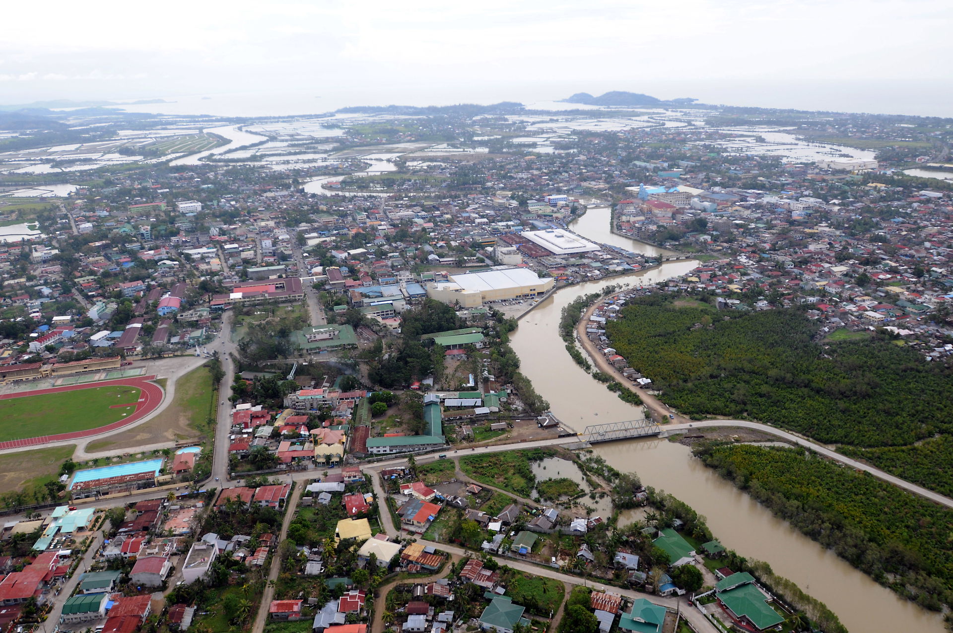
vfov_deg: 50.3
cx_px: 476
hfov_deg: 70.5
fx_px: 674
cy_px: 316
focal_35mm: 26
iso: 200
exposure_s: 1/1600
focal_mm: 17
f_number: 3.5
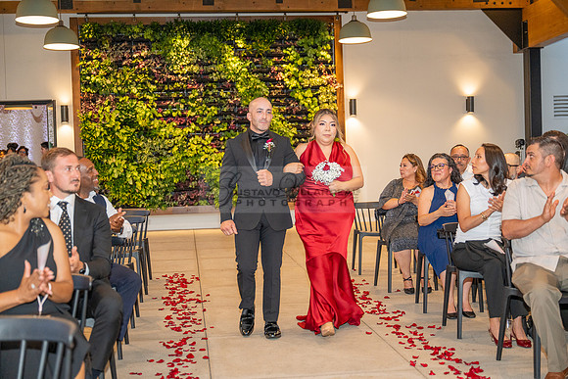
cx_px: 284
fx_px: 789
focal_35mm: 50
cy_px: 190
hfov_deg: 39.6
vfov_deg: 27.0
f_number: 2.8
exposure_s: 1/200
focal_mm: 50
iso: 1000
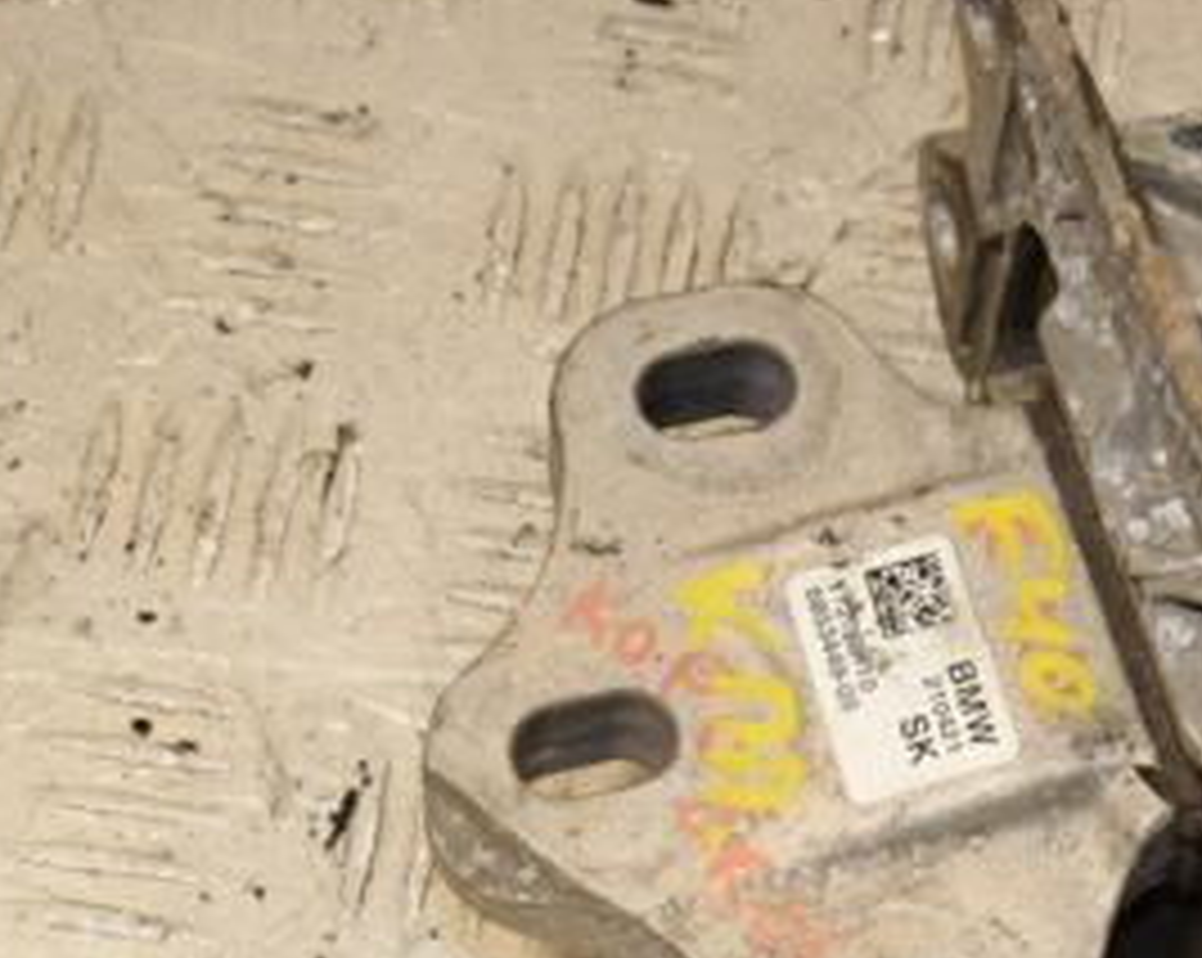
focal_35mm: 133
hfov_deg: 14.4
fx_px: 4726
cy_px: 652
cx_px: 1076
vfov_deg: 11.6
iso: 800
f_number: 8
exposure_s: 1/200
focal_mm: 42
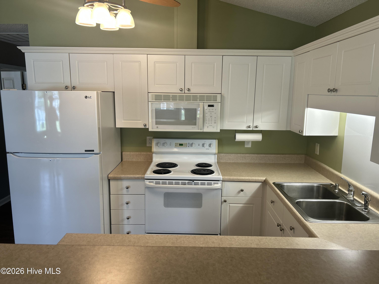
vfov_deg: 53.1
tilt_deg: -9.6
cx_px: 190
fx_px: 285
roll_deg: -0.9
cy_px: 142
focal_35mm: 26
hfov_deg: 67.3
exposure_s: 1/120
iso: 64
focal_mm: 5.7
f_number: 1.5
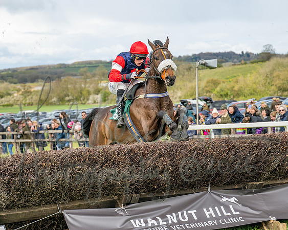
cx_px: 145
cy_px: 115
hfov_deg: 16.3
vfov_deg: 13.0
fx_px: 1008
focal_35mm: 118
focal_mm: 70
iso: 400
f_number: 4
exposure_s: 1/2500
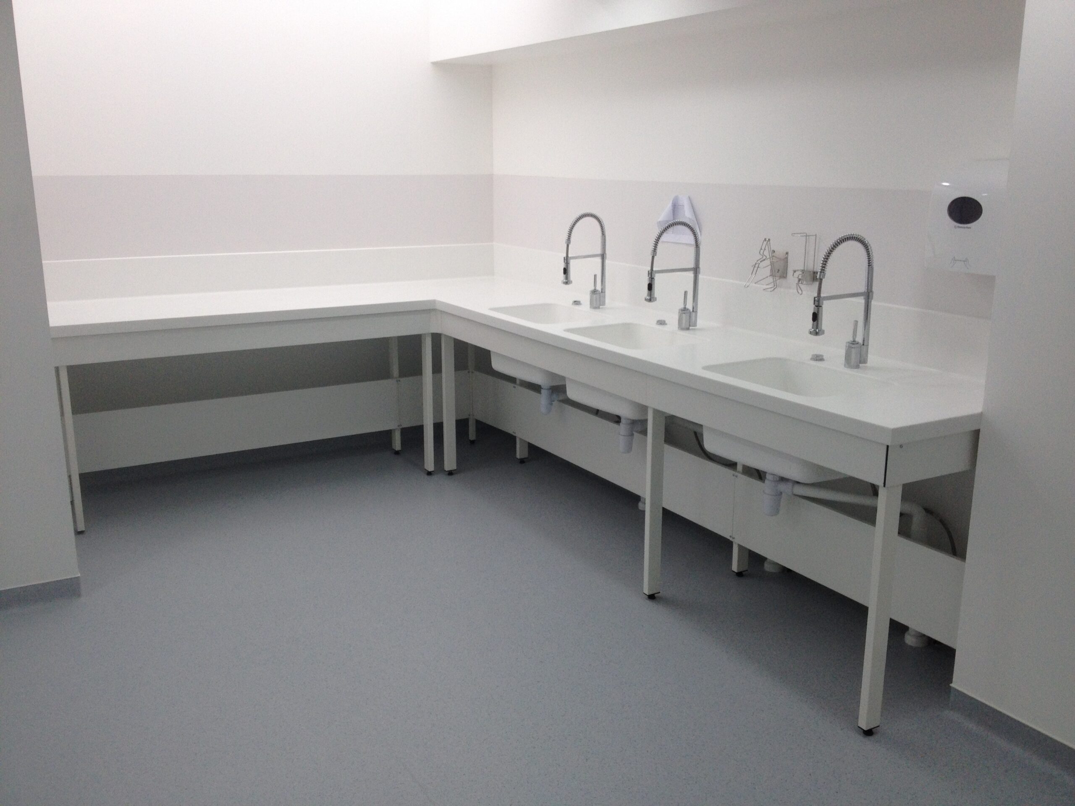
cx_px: 538
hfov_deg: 52.6
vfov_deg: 40.7
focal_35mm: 35
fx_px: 1087
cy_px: 403
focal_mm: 4.28
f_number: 2.4
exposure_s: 1/120
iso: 80
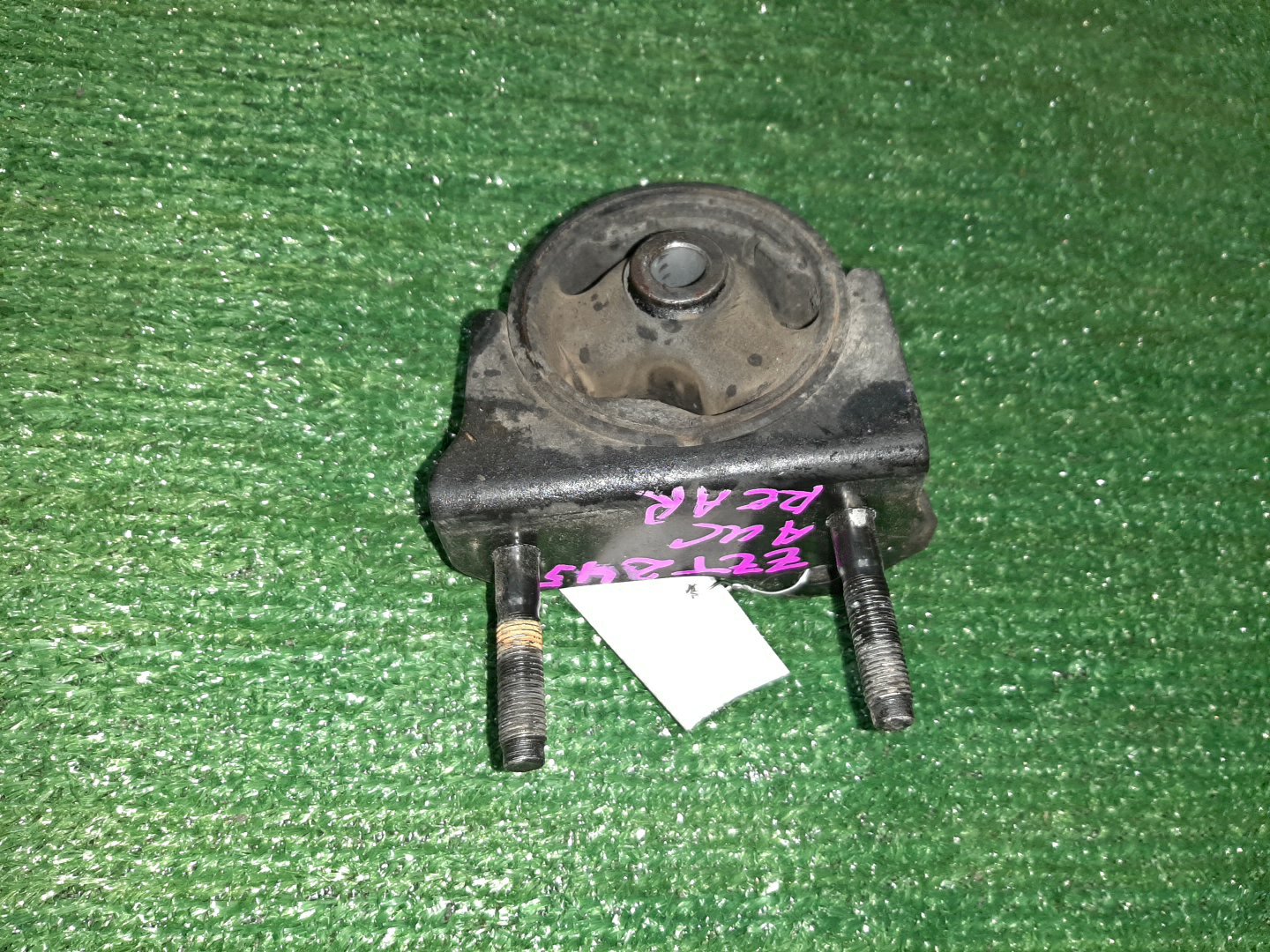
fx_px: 954
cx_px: 635
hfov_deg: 67.3
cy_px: 476
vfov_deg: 53.1
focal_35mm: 26
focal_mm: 3.93
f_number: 1.7
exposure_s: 1/33
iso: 220
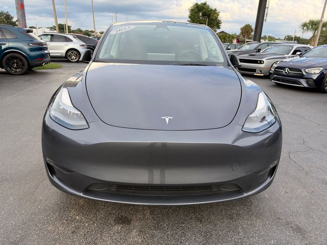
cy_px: 122
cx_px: 164
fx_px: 227
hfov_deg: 71.6
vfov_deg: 56.8
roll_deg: -3.1
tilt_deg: -18.3
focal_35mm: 24
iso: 64
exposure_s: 1/545
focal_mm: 6.93
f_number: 1.8
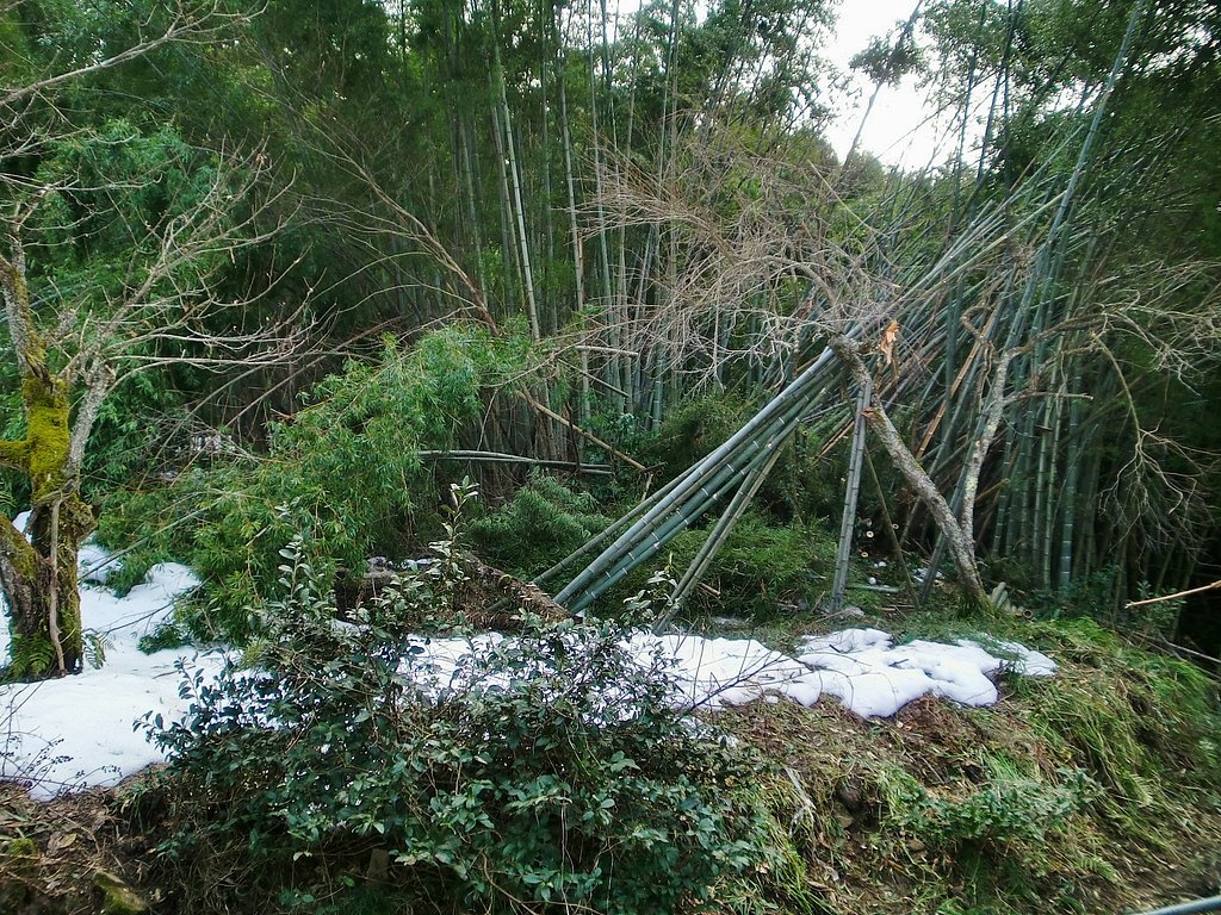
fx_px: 1199
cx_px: 610
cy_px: 458
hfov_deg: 54.0
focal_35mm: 34
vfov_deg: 41.8
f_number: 2.8
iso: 64
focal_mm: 5.58
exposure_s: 1/125
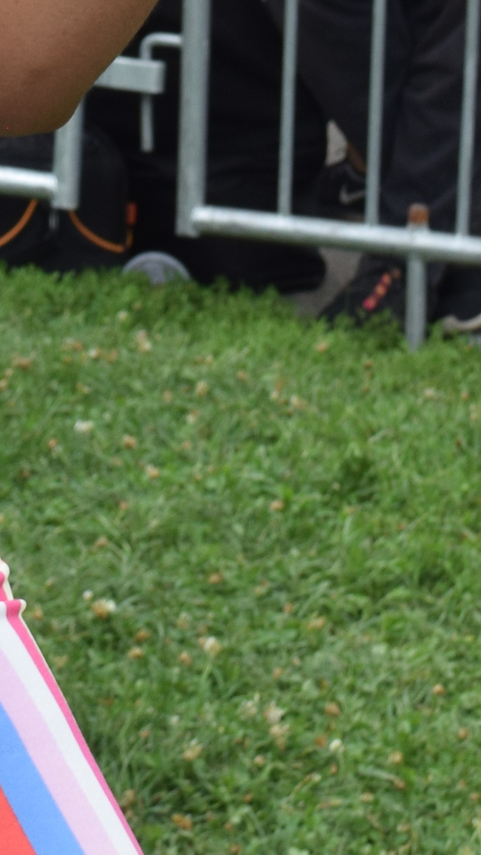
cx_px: -423
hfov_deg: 6.3
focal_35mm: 188
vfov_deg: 11.2
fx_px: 4262
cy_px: -283
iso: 220
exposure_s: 1/250
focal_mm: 28
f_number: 8
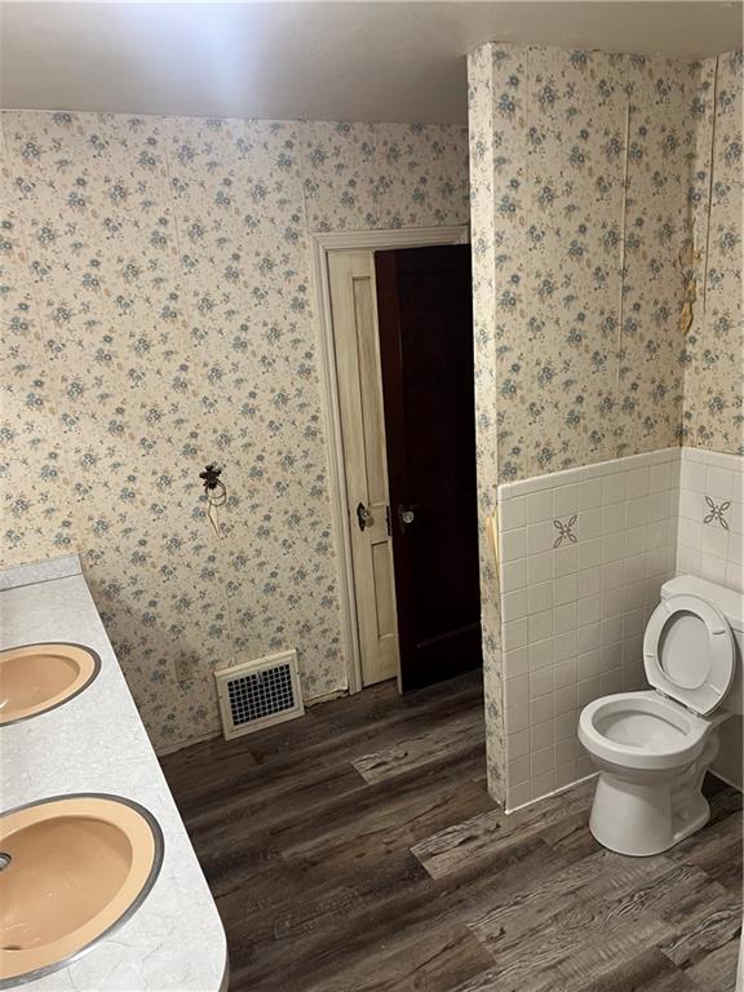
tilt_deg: -17.0
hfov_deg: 53.1
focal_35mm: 26
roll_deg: +6.8
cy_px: 496
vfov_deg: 67.3
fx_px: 745
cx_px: 372
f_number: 1.5
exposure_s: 1/60
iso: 160
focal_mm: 5.7
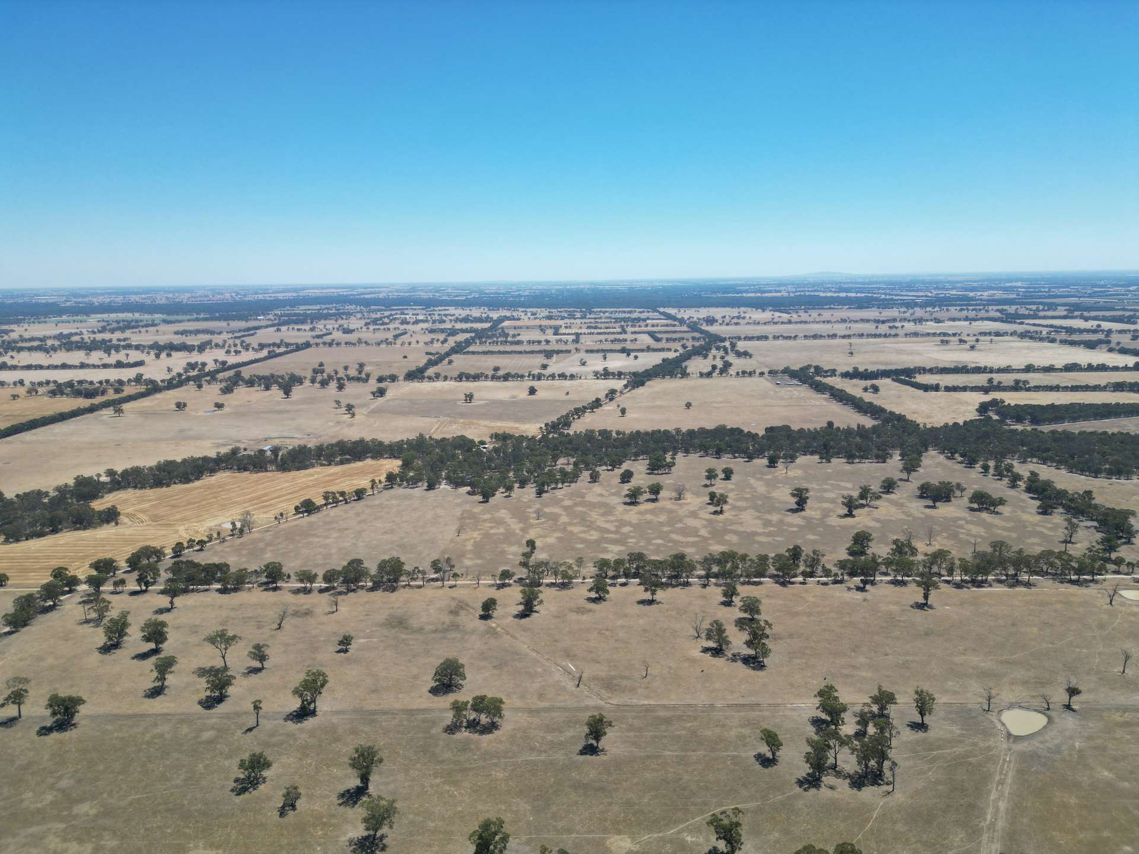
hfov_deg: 71.6
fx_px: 790
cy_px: 427
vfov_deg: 56.8
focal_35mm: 24
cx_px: 570
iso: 100
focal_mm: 6.72
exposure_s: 1/3000
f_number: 1.7
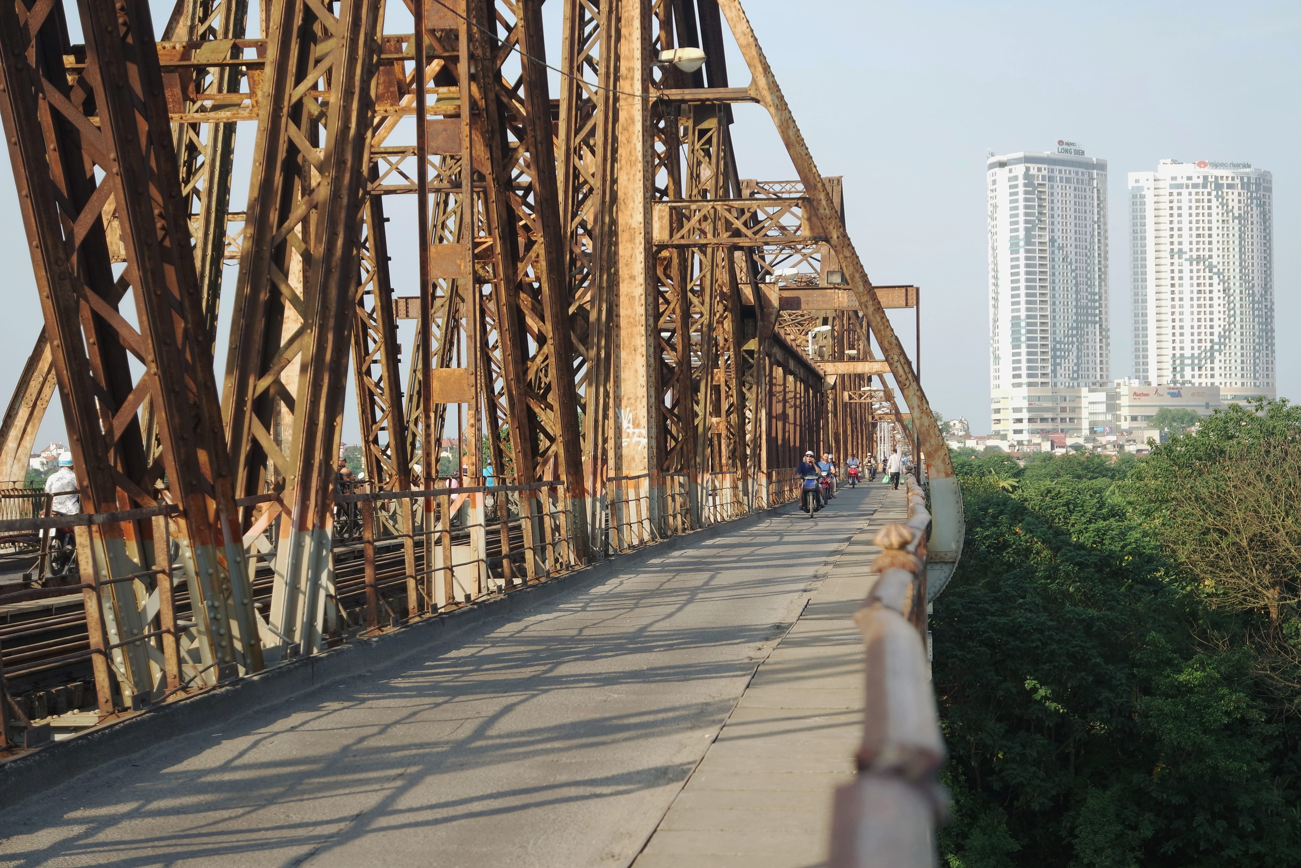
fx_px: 2782
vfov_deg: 17.7
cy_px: 434
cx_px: 650
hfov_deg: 26.3
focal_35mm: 77
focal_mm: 50
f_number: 5.6
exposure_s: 1/160
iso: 100
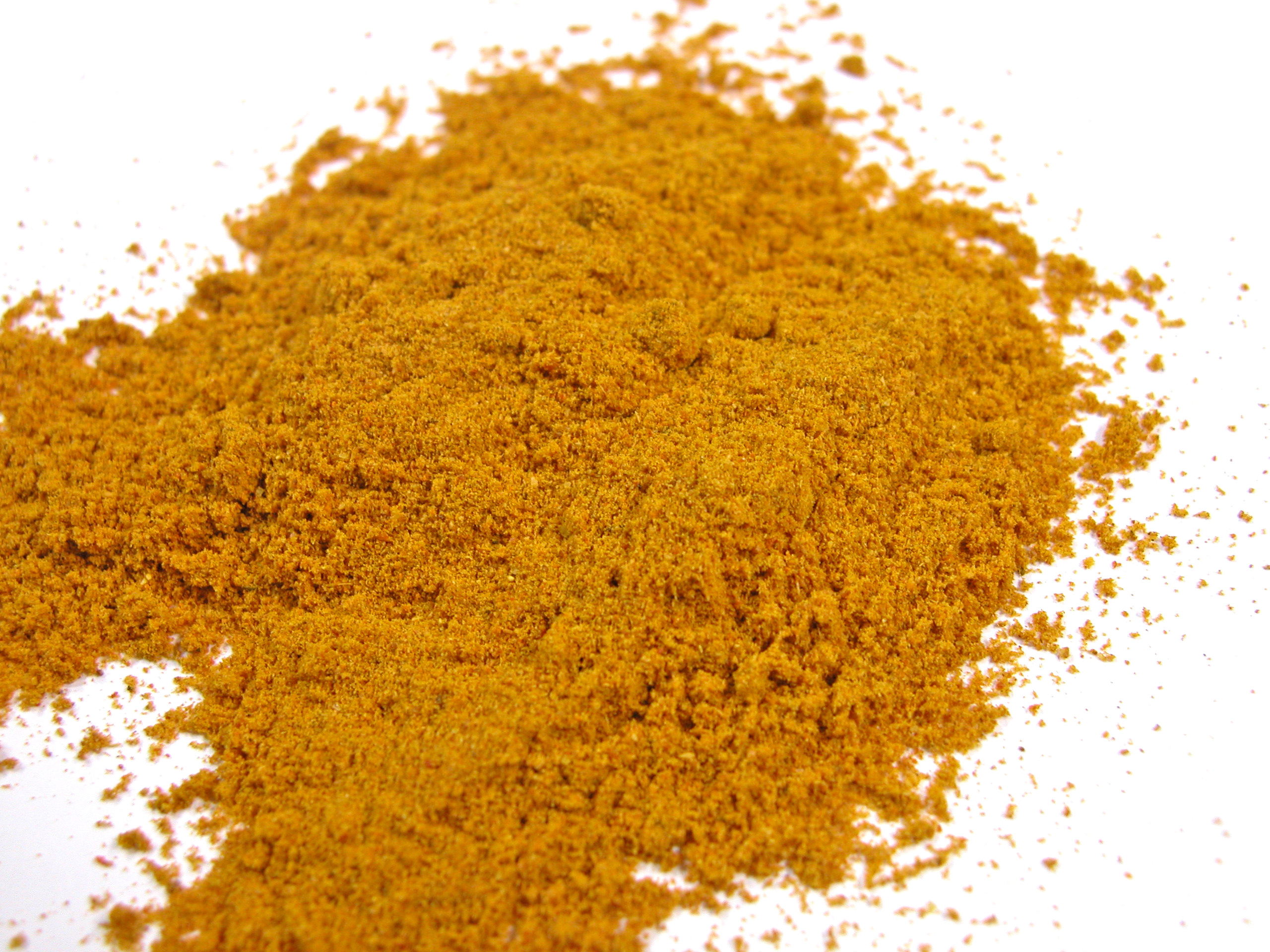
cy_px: 476
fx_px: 1944
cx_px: 635
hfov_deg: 36.2
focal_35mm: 53
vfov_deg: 27.5
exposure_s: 1/144
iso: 100
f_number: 3.9
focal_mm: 13.7
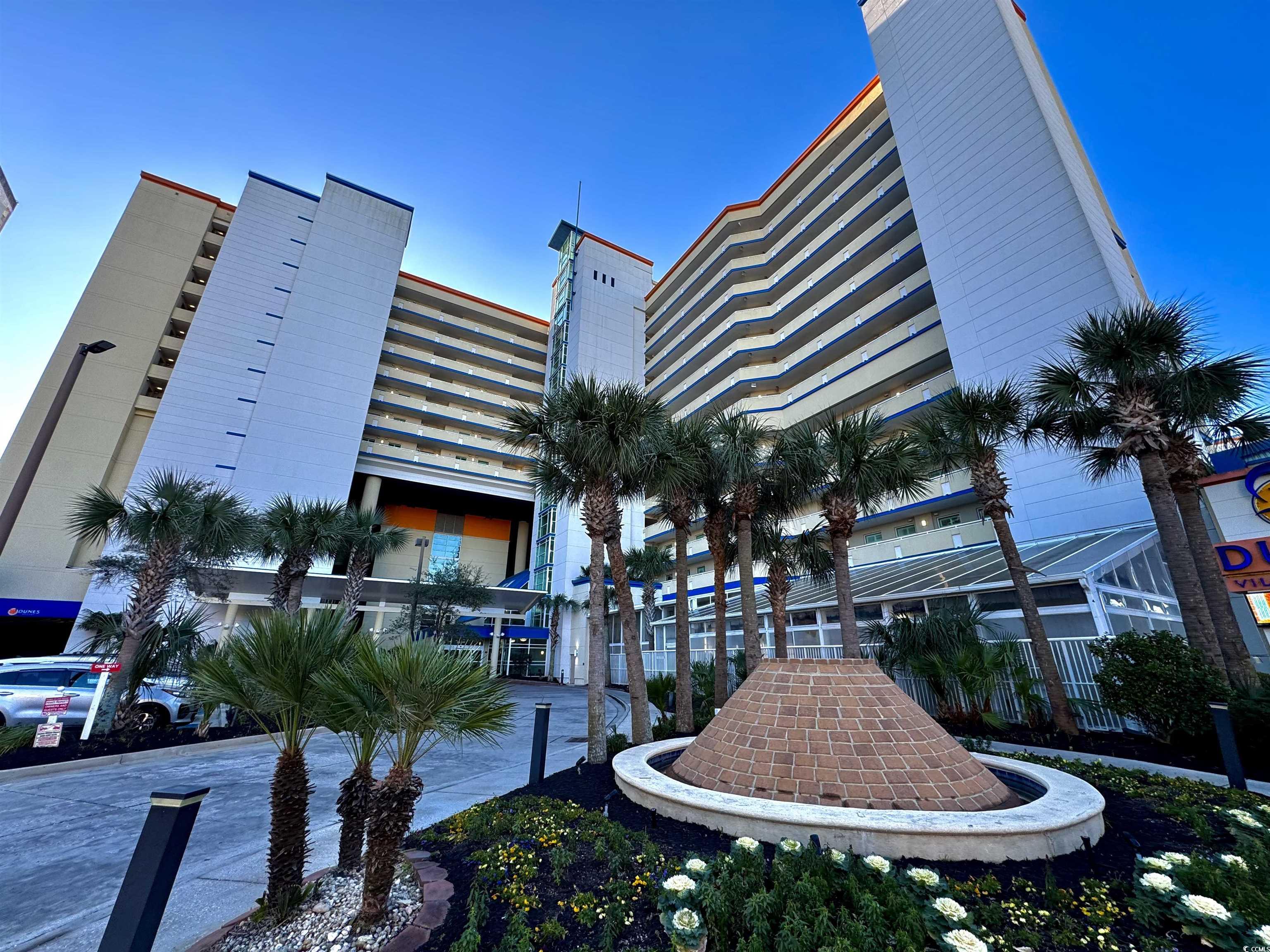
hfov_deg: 102.1
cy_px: 476
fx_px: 514
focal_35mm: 14
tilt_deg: +17.8
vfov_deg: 85.7
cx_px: 635
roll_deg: -0.4
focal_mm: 2.22
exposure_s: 1/227
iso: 40
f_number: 2.2
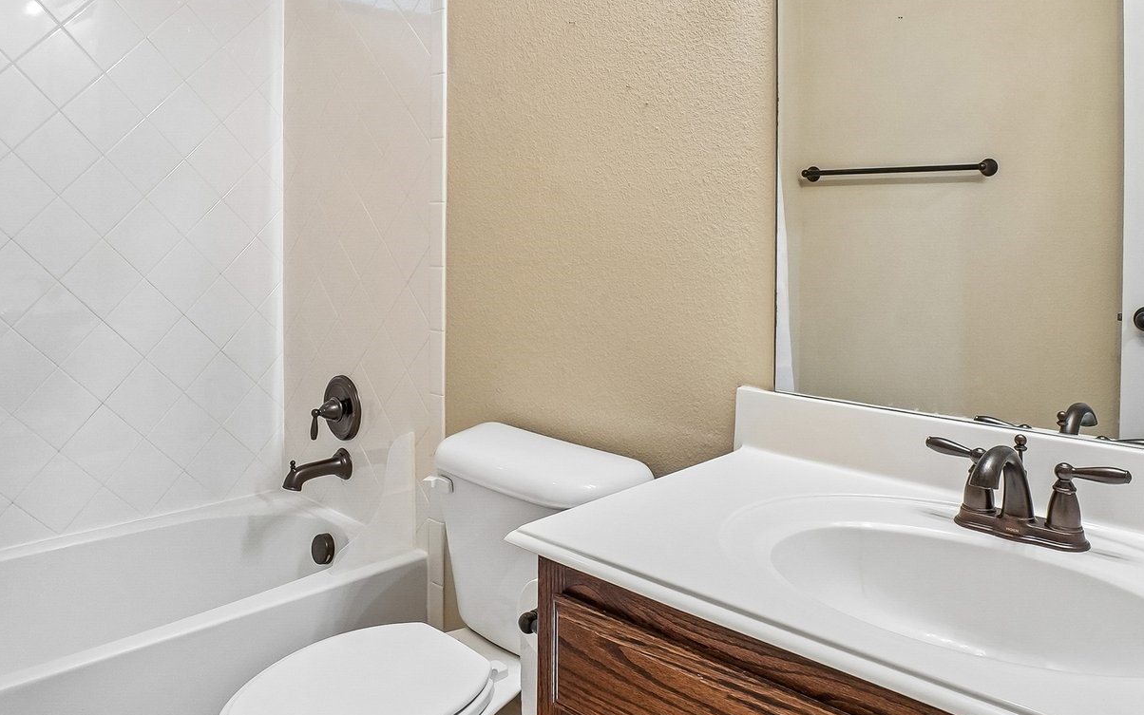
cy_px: 245
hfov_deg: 70.4
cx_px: 561
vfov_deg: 46.9
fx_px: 811
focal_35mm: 26
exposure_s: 1/15
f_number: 8
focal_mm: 10
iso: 400
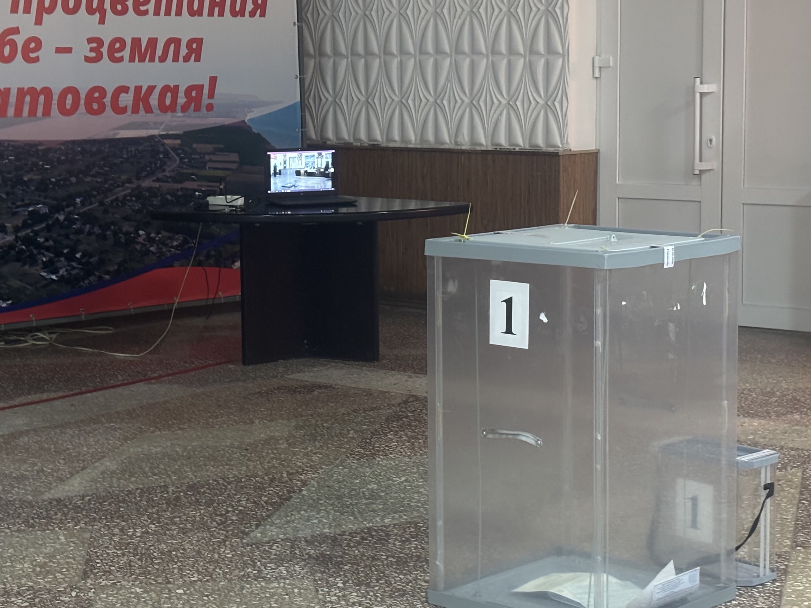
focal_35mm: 80
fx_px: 1874
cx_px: 406
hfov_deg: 24.4
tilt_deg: -8.1
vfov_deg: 18.4
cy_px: 298
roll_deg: -0.2
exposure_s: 1/25
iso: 250
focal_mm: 5.96
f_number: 1.6
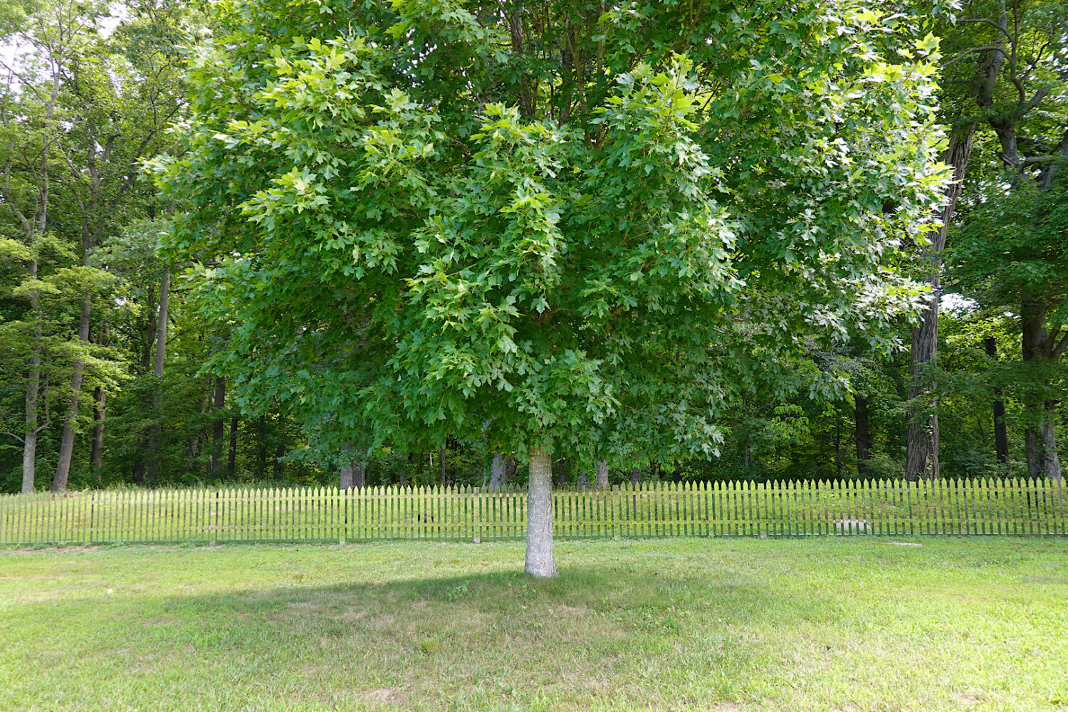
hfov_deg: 73.7
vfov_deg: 53.1
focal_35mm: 24
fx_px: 712
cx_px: 534
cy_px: 356
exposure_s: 1/80
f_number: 2.8
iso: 100
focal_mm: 9
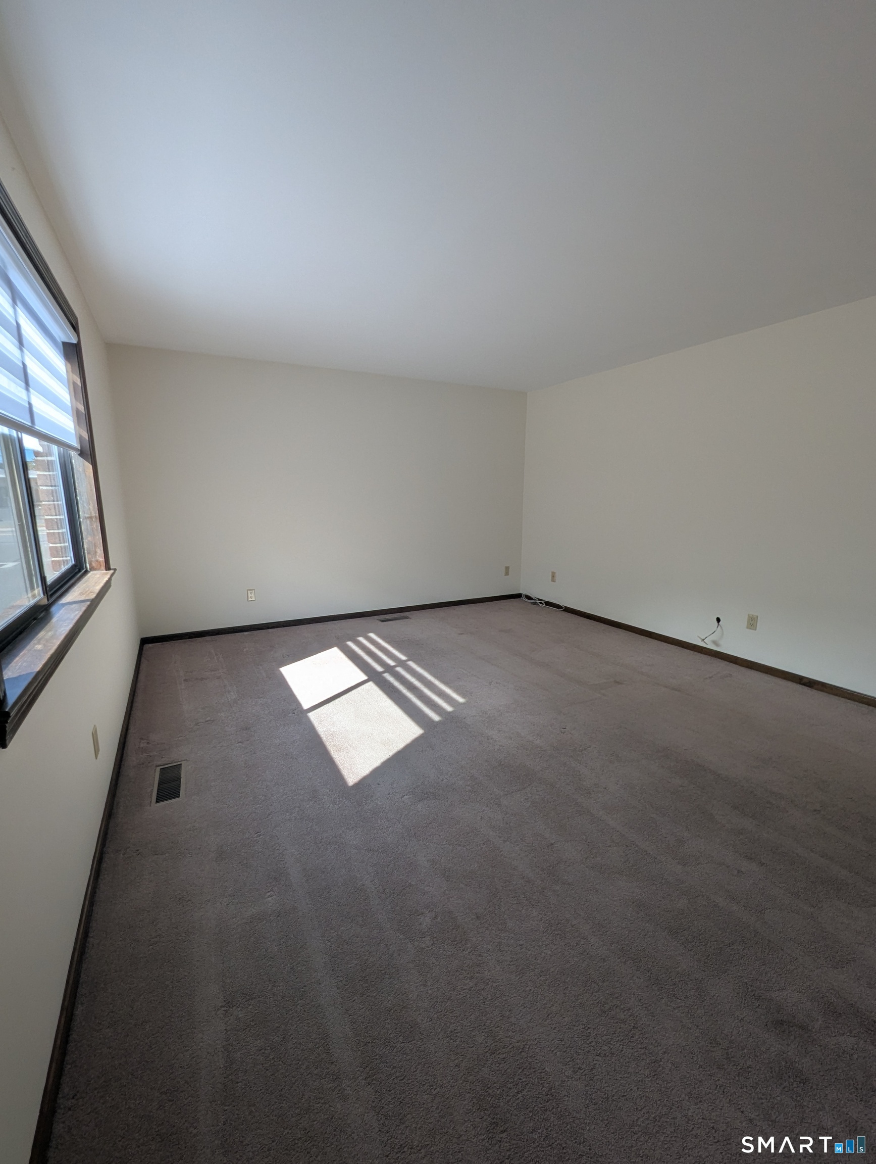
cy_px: 582
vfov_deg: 106.1
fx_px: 438
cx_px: 438
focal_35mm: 13
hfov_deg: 90.1
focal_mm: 1.95
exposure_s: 1/306
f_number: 2.2
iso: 48
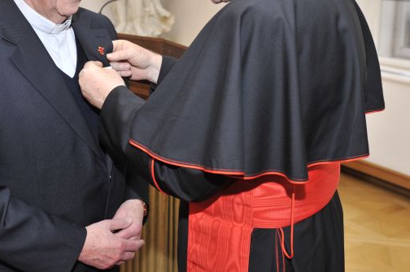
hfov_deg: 36.8
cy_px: 60
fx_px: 614
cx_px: 165
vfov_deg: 24.7
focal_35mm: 54
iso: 1600
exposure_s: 1/200
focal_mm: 34
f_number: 4.5
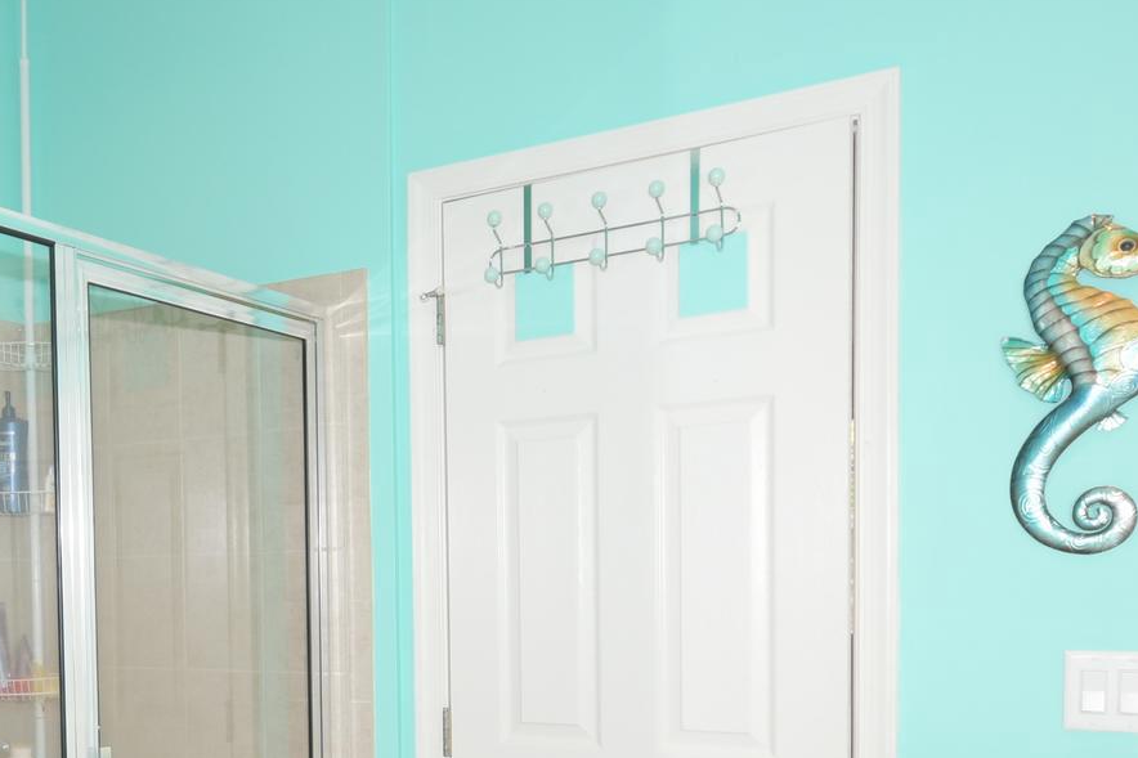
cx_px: 165
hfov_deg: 41.7
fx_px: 1391
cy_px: 643
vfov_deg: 29.6
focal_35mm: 44
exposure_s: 1/60
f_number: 5
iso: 200
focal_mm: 13
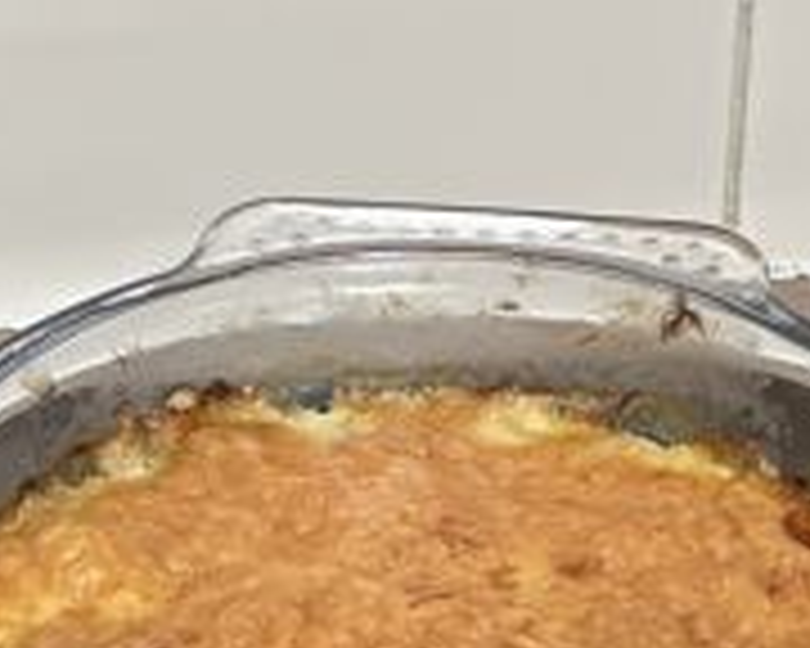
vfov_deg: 6.1
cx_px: -189
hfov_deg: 7.7
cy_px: 896
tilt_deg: -41.0
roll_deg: +3.4
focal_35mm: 250
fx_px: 5993
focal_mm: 9
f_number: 2.8
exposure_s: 1/34
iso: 800
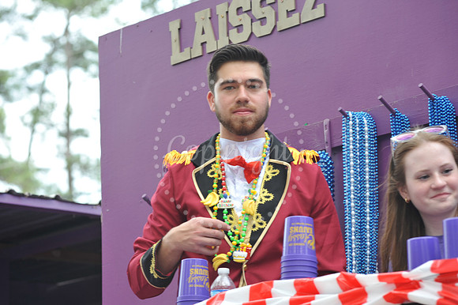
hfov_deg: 15.2
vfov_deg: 10.1
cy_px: 152
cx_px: 229
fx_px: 1716
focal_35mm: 135
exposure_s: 1/80
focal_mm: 135
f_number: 6.3
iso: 250
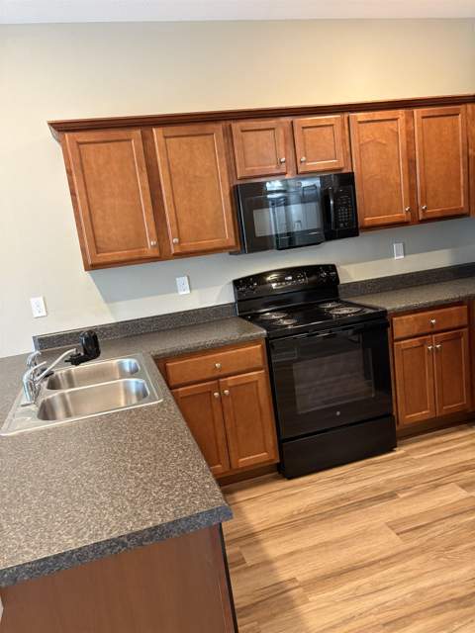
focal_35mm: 26
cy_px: 316
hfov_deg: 53.1
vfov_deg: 67.3
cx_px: 238
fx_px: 476
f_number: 1.6
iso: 320
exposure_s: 1/60
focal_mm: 5.96
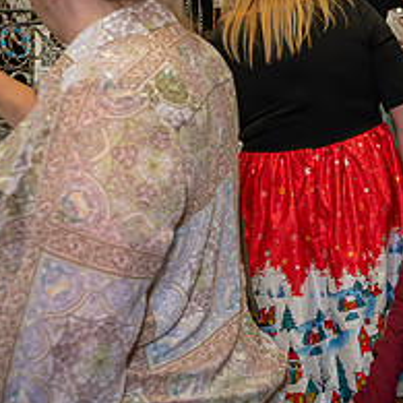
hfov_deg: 19.9
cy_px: 64
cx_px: 581
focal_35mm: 77
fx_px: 1014
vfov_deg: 22.1
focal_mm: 30.5
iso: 720
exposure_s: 1/60
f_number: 4
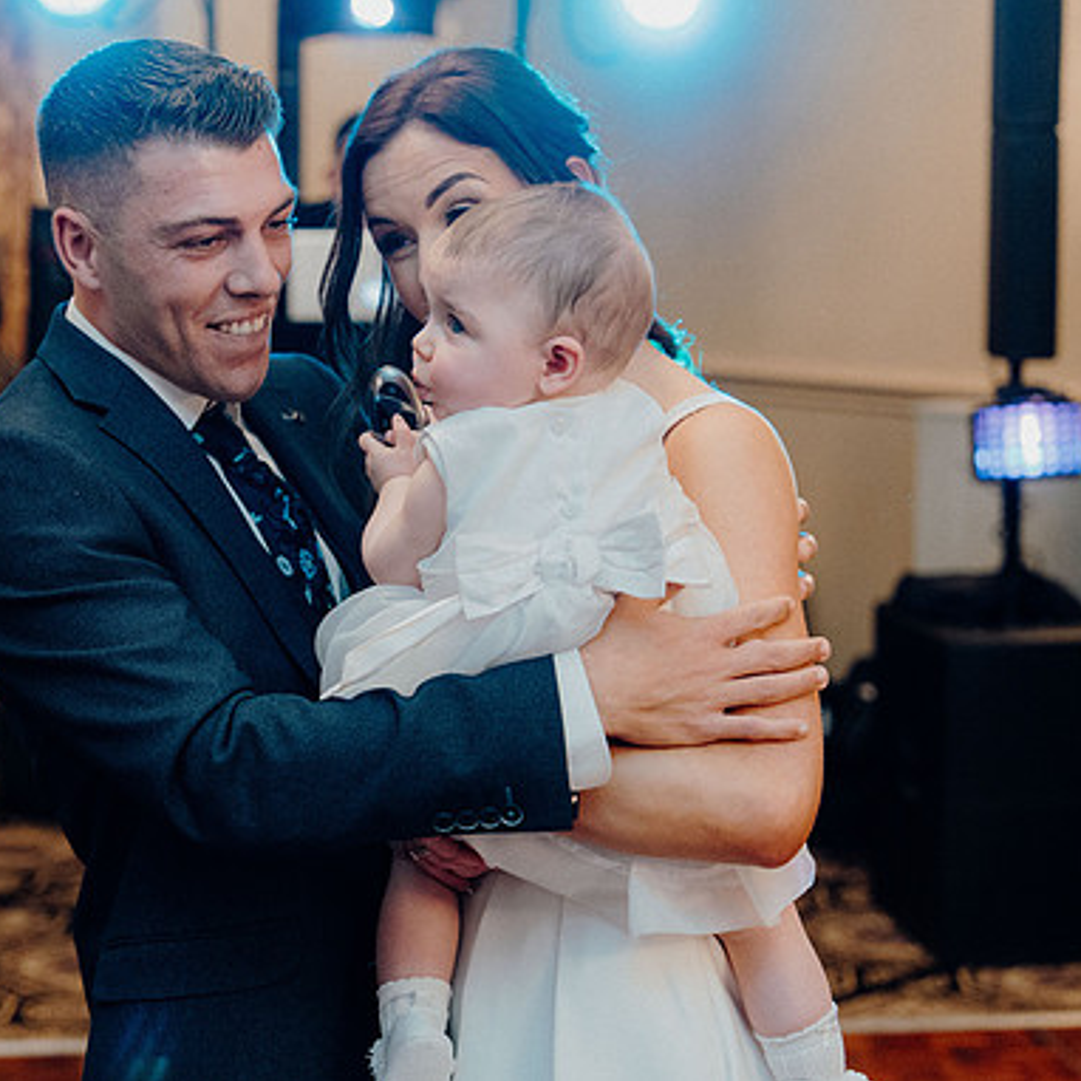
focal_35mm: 84
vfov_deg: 20.6
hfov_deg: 20.6
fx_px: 2968
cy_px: 536
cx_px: 396
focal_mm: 65
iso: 3200
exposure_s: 1/160
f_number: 3.5
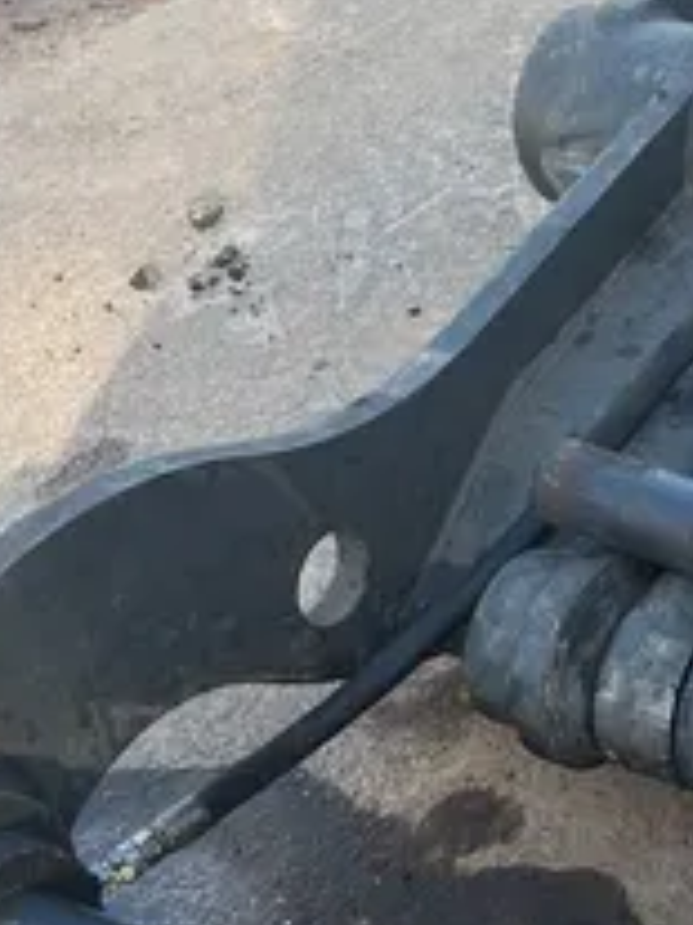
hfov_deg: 15.3
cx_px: 894
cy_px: 552
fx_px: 2458
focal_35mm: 92
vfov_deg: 21.3
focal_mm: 5.1
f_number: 1.6
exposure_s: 1/422
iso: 50
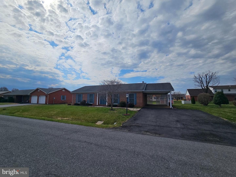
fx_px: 89
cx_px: 118
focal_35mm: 13
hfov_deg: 106.2
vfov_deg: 89.9
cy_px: 88
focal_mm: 2.2
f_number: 2.2
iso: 50
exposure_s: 1/7732
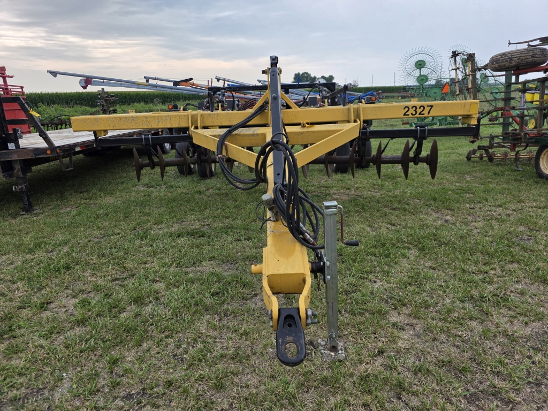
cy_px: 206
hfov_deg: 73.9
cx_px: 274
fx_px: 364
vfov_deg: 58.9
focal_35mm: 23
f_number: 1.7
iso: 50
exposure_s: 1/359
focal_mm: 6.3
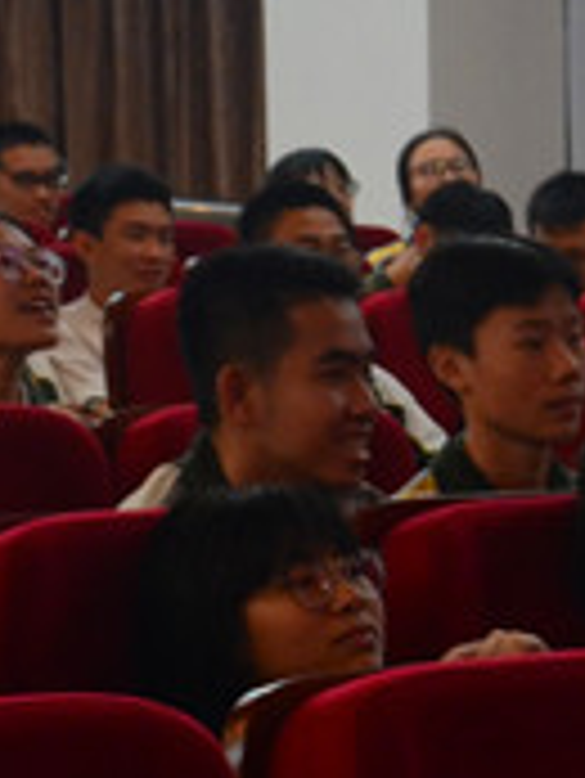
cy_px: 652
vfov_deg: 8.8
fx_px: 5064
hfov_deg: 6.5
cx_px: 1084
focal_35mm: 225
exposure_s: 1/25
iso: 800
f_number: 6.3
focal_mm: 30
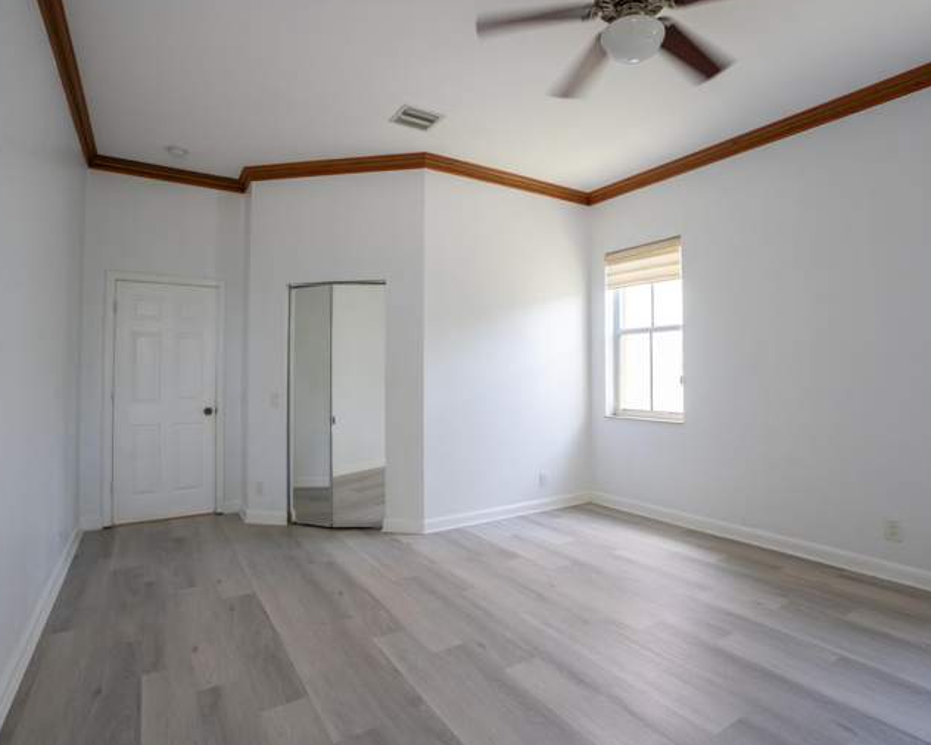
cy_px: 356
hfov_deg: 82.5
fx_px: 524
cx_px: 545
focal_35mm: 19
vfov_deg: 70.8
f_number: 8
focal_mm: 16
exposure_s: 1/5
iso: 100
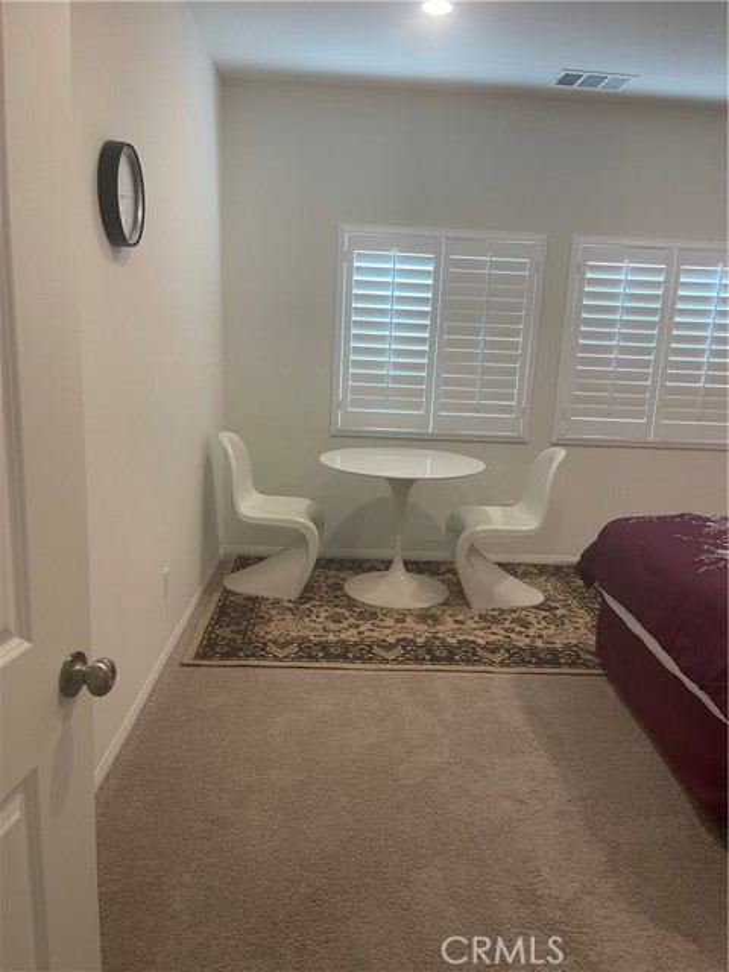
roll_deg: -3.0
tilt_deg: -12.4
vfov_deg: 69.4
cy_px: 486
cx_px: 364
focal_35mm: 25
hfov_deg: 54.9
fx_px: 702
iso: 80
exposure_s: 1/60
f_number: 1.6
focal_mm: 5.1
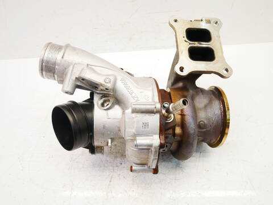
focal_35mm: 30
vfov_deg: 46.8
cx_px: 136
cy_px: 102
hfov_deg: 60.0
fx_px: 237
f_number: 3.7
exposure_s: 1/60
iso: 500
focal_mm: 15
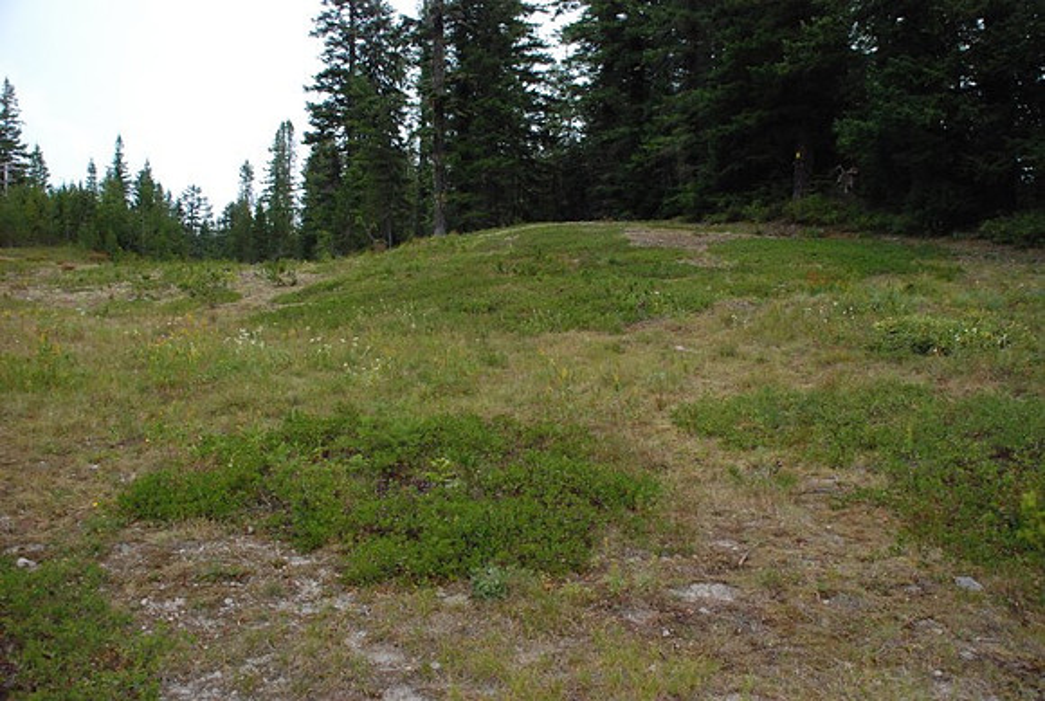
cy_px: 350
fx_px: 960
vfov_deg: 40.1
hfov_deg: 57.1
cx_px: 522
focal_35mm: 33
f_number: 4
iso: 1600
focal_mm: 22
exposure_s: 1/4000
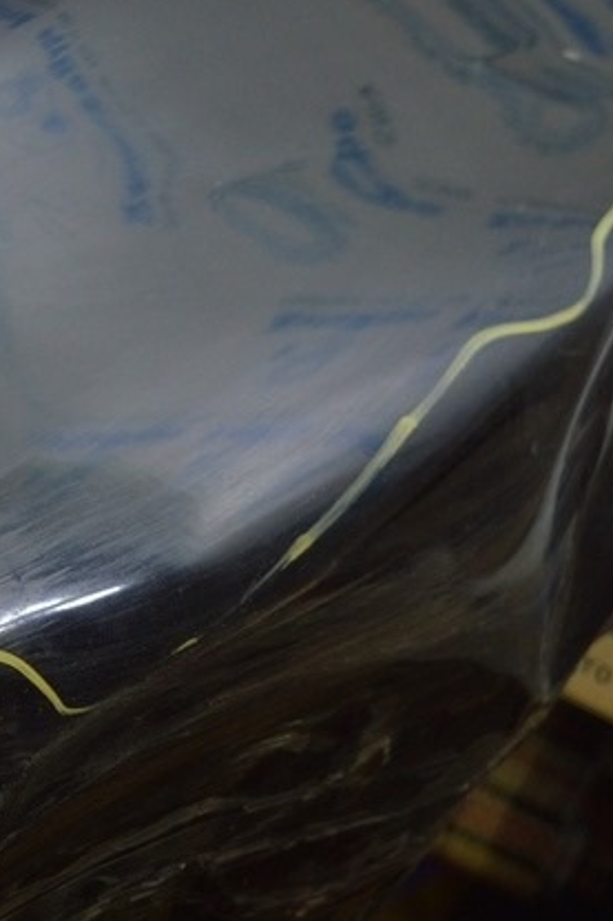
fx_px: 2357
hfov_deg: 14.3
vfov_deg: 22.0
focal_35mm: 92
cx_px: -150
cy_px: 634
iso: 400
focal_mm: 25
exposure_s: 1/40
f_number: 4
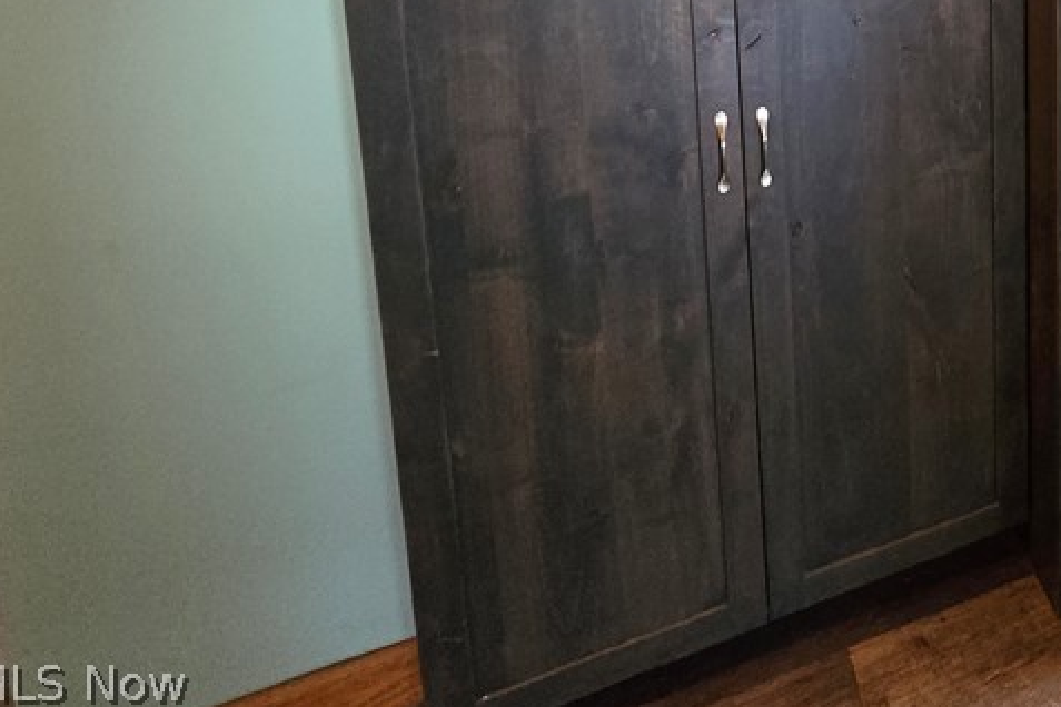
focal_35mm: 29
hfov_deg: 49.8
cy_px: -133
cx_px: 1094
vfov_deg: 35.7
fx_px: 855
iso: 1000
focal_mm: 2.2
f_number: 2.2
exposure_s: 1/60
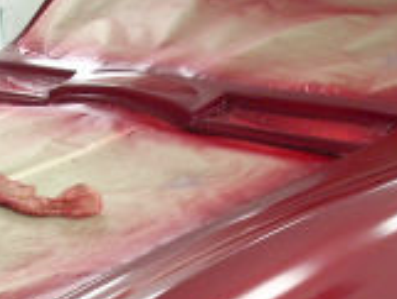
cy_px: 329
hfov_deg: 16.9
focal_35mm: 116
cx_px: 123
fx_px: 1331
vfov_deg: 12.6
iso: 200
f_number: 2.8
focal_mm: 6.2
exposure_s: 1/30
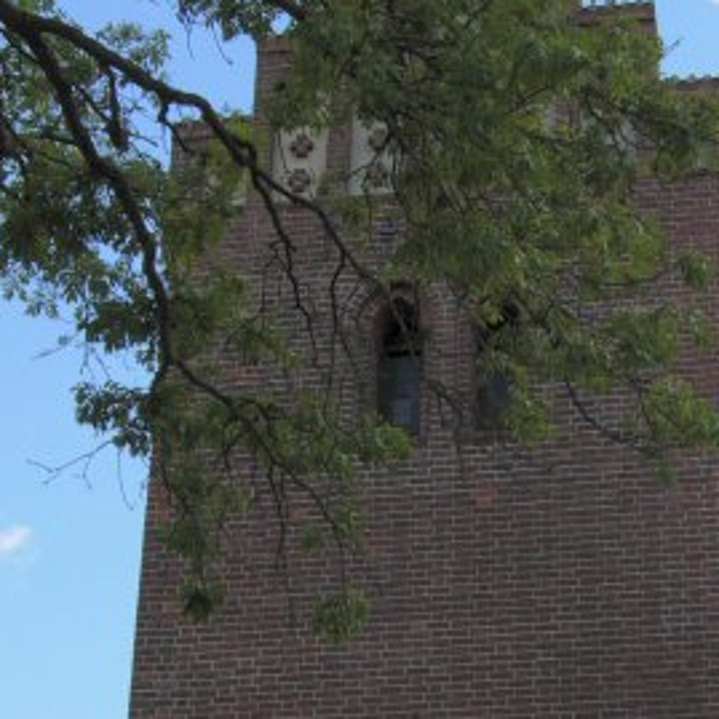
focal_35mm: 67
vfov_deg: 25.3
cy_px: 584
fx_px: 1574
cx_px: 453
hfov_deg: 25.6
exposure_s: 1/228
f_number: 5.4
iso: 50
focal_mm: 7.5
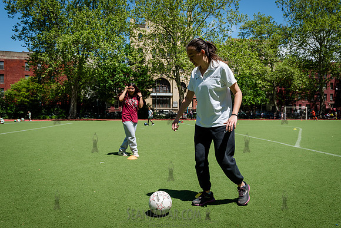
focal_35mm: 29
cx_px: 182
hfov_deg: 63.5
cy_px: 119
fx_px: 275
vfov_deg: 44.9
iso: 200
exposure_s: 1/1000
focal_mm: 24
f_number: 4.5
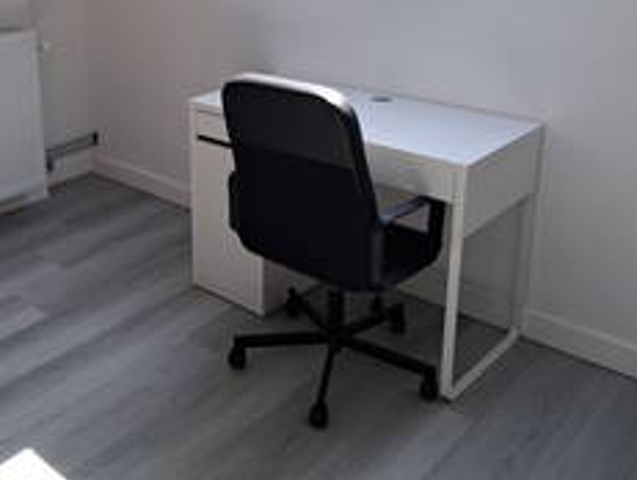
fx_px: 774
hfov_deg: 43.4
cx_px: 165
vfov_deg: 33.8
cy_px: 124
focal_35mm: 42
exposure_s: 1/100
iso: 20
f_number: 1.8
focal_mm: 4
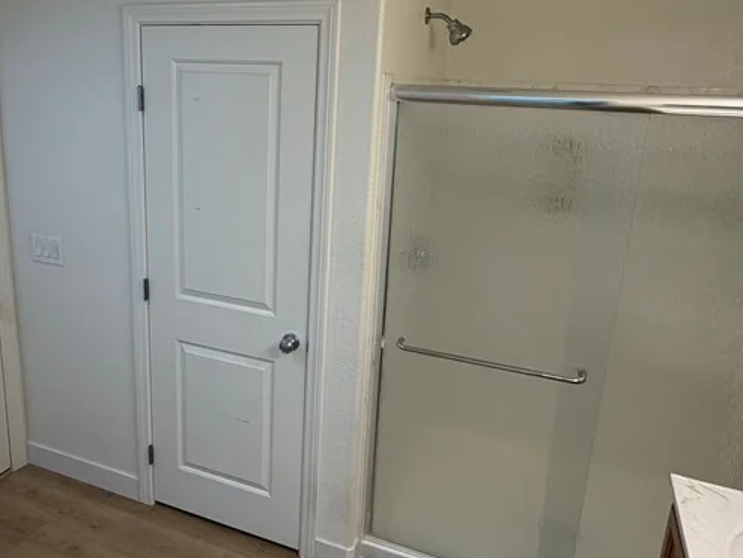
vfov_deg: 48.1
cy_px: 238
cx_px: 313
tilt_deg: -14.5
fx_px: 623
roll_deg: -1.9
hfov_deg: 61.3
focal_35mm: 29
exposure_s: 1/120
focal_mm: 2.22
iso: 160
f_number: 2.2
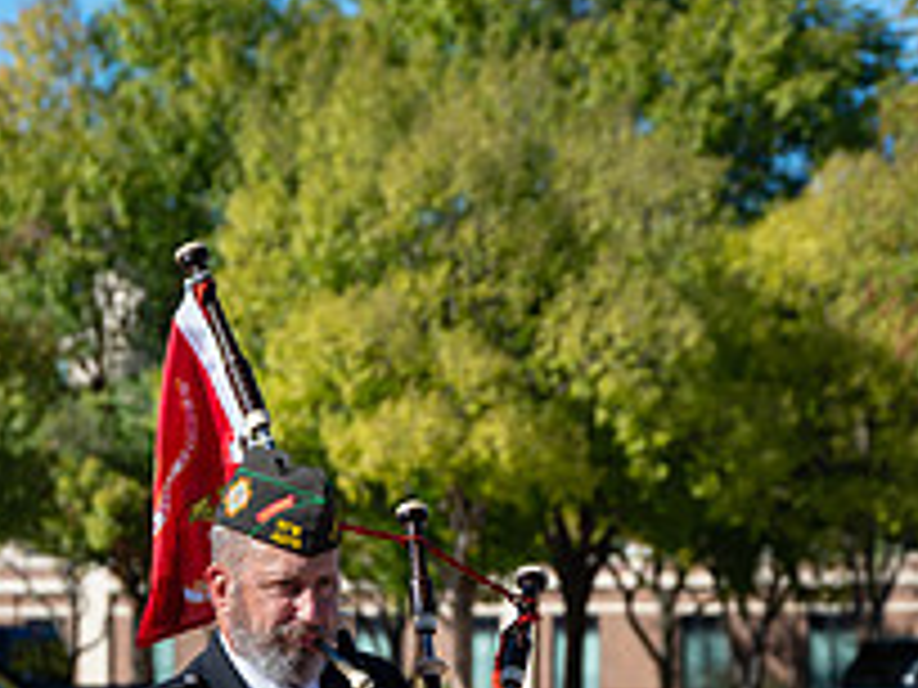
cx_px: 346
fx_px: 5914
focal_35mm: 223
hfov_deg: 8.9
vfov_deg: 6.6
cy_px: 877
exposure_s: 1/500
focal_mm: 105
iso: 140
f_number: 6.3
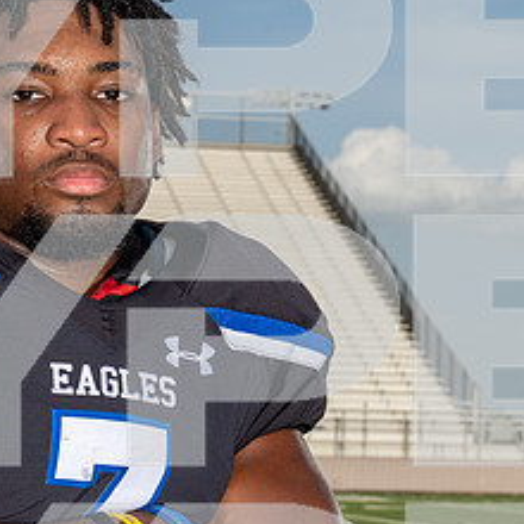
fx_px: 2415
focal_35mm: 141
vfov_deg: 12.4
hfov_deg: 12.3
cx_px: 81
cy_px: 342
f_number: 11
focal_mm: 63
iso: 160
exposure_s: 1/250
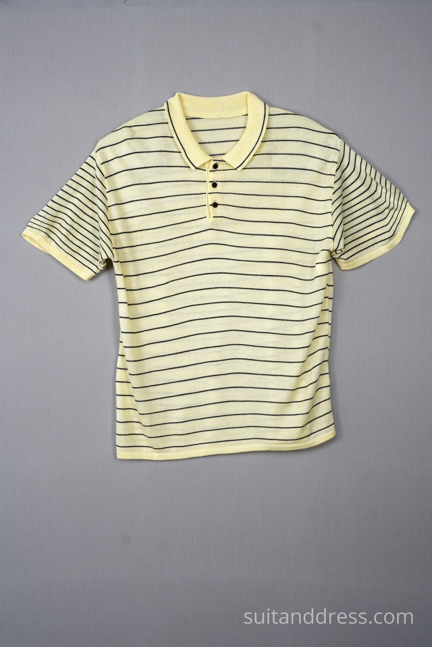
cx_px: 216
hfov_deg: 31.9
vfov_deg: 46.4
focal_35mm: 42
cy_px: 324
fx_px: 756
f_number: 9
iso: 320
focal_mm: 28
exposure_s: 1/60
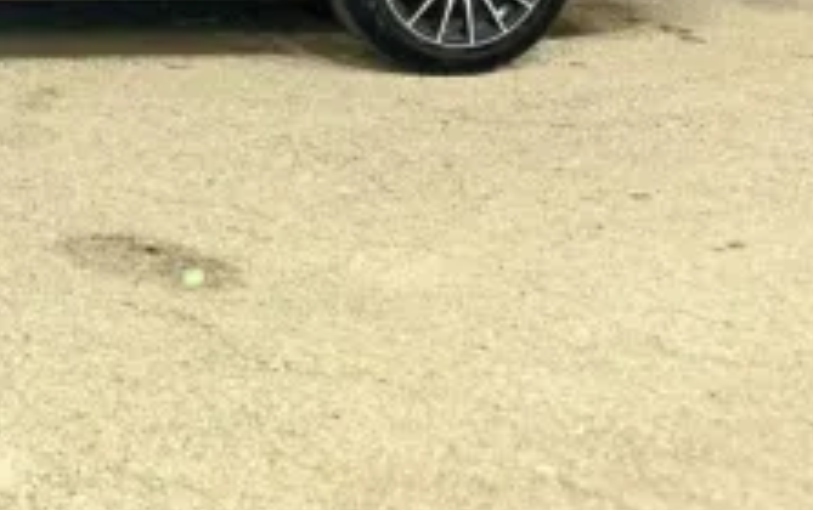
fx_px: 1753
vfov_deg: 16.0
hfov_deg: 24.1
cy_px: -91
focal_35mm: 79
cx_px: -120
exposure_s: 1/25
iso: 500
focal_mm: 5.7
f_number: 1.5
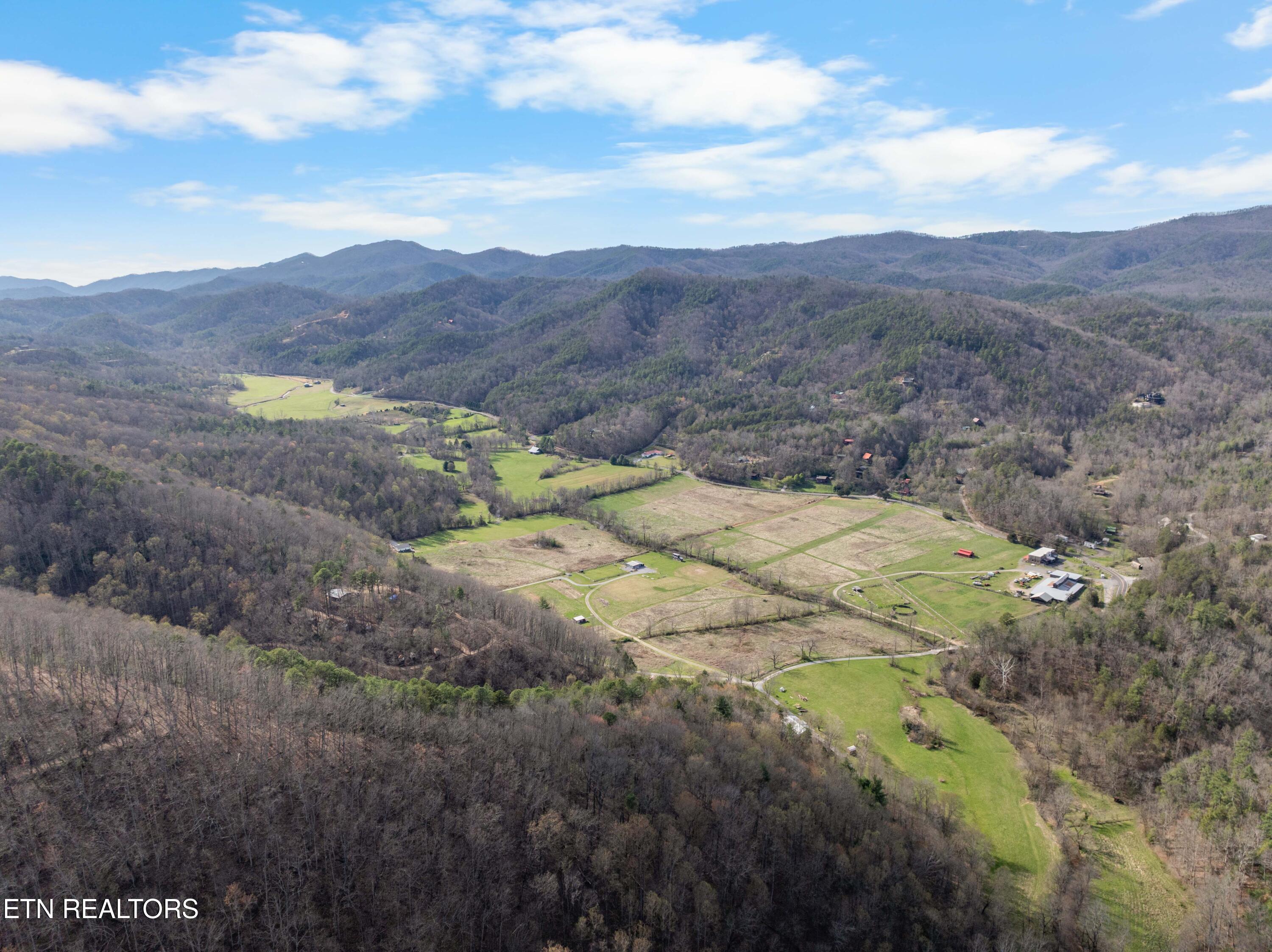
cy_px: 476
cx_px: 636
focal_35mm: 24
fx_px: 881
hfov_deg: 71.6
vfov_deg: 56.8
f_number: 2.8
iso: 150
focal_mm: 12.29
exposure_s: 1/80
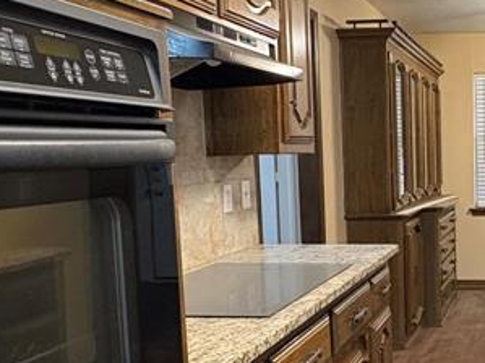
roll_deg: +1.3
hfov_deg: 35.8
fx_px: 672
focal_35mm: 48
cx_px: 487
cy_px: 224
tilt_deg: -6.0
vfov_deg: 30.1
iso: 320
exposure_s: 1/60
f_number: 2.2
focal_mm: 2.22
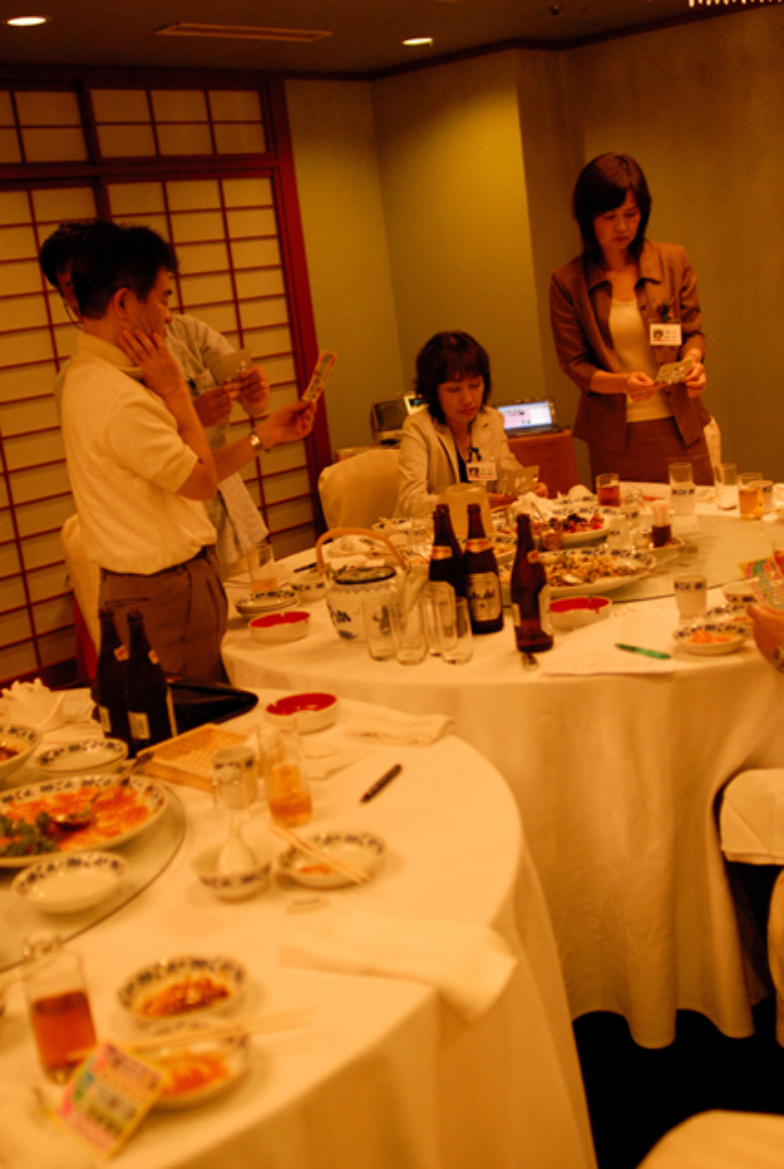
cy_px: 584
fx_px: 1367
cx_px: 392
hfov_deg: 32.0
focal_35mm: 42
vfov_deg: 46.3
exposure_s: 1/160
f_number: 2
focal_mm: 28
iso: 800
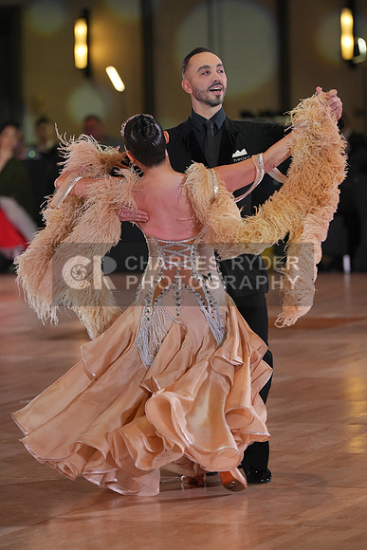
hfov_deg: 7.0
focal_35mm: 197
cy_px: 275
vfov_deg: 10.4
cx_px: 184
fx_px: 3010
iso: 1600
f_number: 4
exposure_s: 1/500
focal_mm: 197
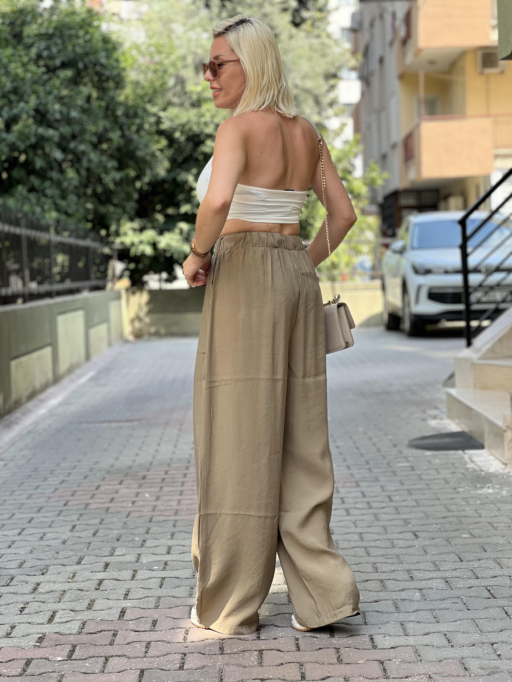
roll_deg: +1.9
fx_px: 1519
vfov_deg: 25.3
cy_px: 341
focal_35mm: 77
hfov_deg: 19.1
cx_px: 256
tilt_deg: -1.5
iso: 32
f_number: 2.8
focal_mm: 9
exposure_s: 1/128
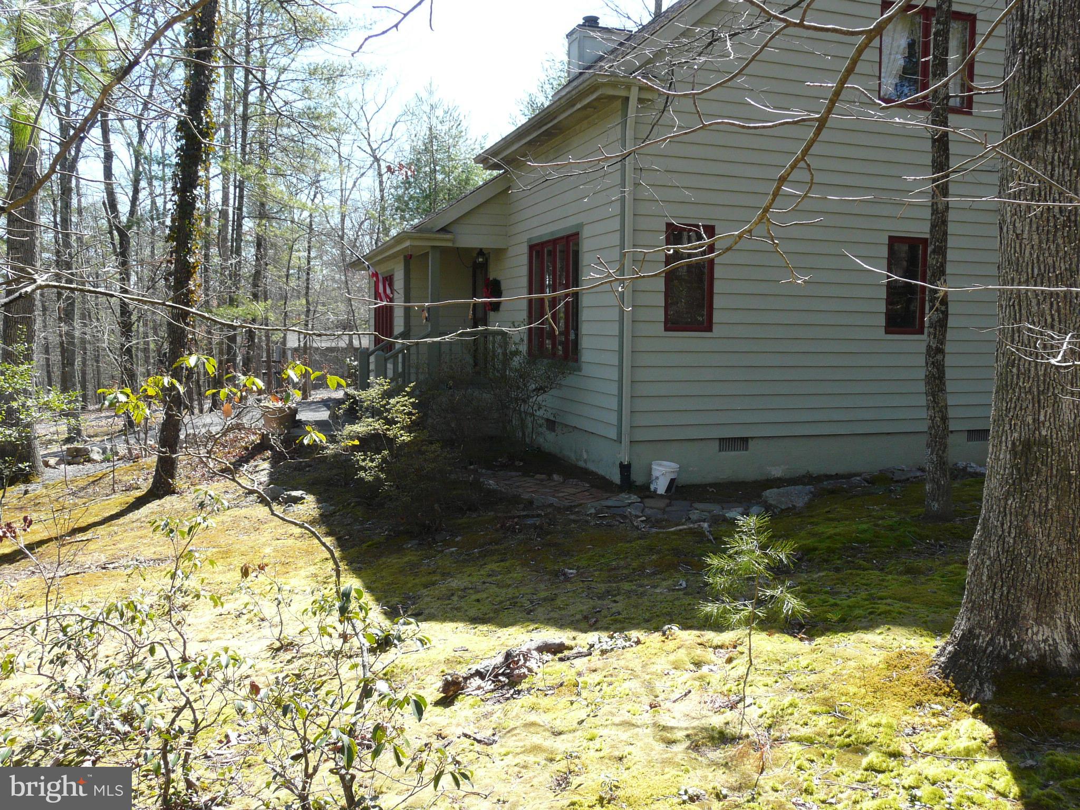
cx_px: 540
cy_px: 405
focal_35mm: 28
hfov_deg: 63.4
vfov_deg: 49.7
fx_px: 874
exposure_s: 1/160
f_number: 4
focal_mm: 4.6
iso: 100
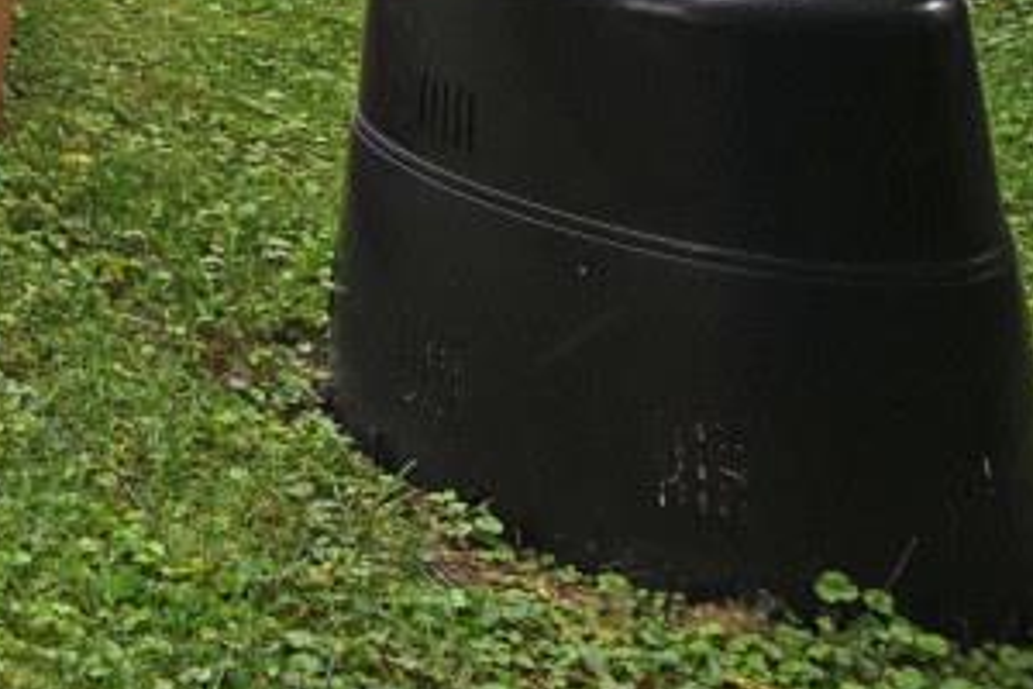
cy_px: -803
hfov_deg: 18.9
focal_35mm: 70
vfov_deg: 14.8
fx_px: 2008
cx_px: -995
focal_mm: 14
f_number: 6.3
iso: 100
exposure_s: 1/320
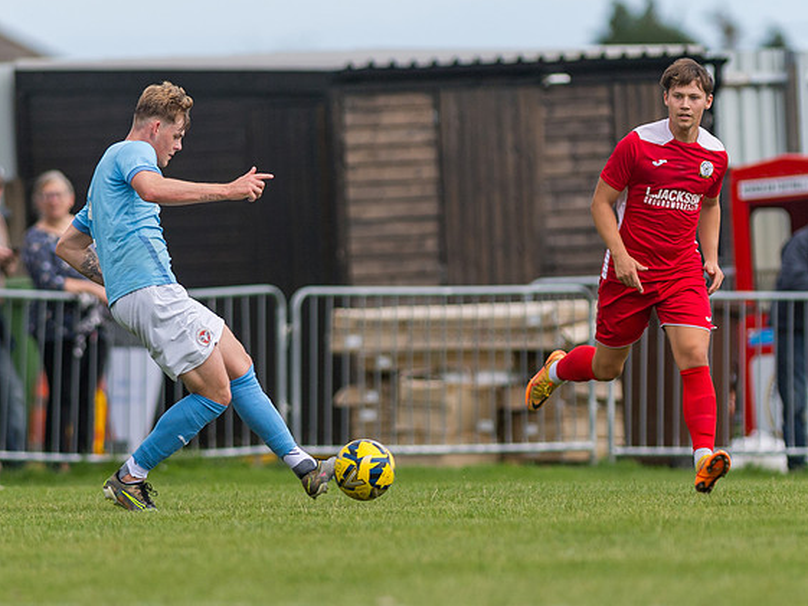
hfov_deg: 2.6
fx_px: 17533
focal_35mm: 751
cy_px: 323
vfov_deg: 2.0
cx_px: 295
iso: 100
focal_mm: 300
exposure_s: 1/2500
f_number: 2.8
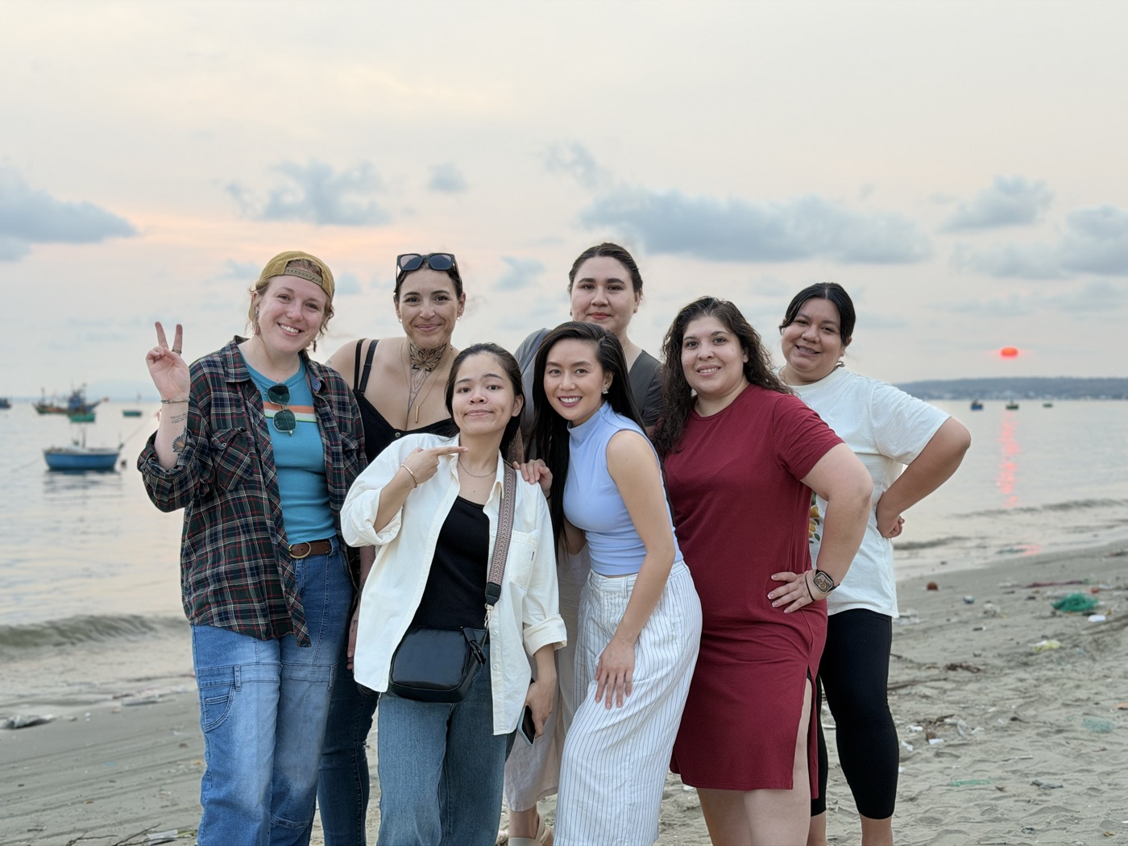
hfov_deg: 39.7
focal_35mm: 48
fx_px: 1564
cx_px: 564
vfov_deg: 30.3
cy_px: 423
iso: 80
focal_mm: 6.76
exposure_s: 1/121
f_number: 1.78
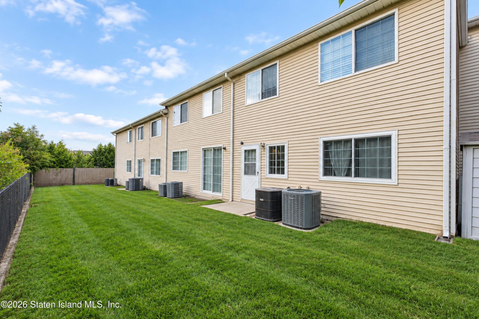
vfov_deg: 77.3
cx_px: 240
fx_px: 200
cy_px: 160
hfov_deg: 100.4
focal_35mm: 15
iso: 800
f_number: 10
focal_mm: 10
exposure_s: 1/160
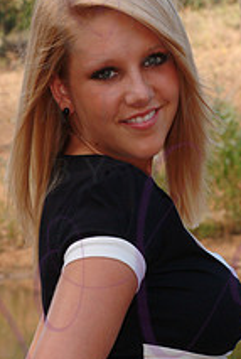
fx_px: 2499
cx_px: 102
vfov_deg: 8.2
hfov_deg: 5.5
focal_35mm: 250
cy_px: 167
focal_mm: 79
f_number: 11
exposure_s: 1/125
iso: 400
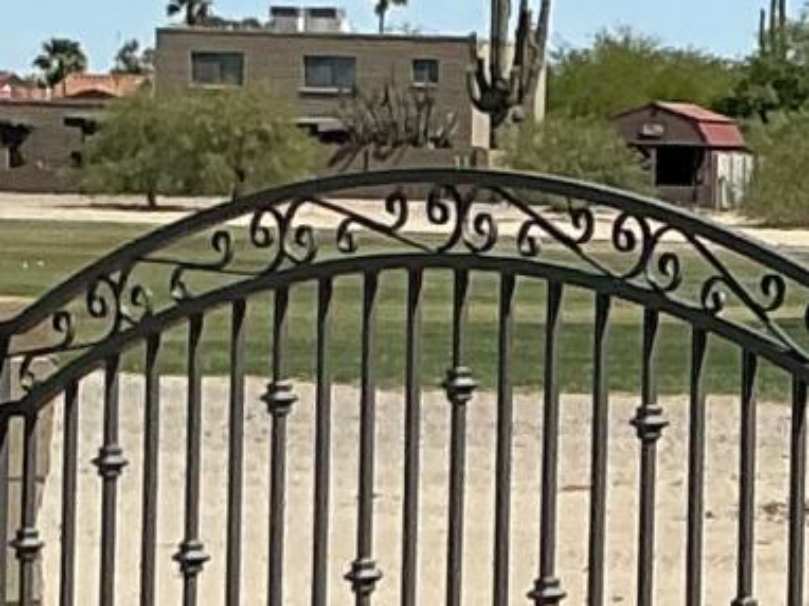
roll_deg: -1.7
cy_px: 244
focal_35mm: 220
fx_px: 5138
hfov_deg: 7.8
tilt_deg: +0.1
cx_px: 2448
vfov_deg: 6.7
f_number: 1.8
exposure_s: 1/2801
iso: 25
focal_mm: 3
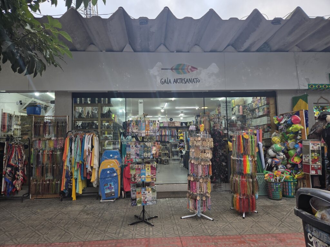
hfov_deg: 73.9
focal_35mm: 23
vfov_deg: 58.9
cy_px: 124
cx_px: 165
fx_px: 219
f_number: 1.8
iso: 64
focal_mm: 5.4
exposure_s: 1/120
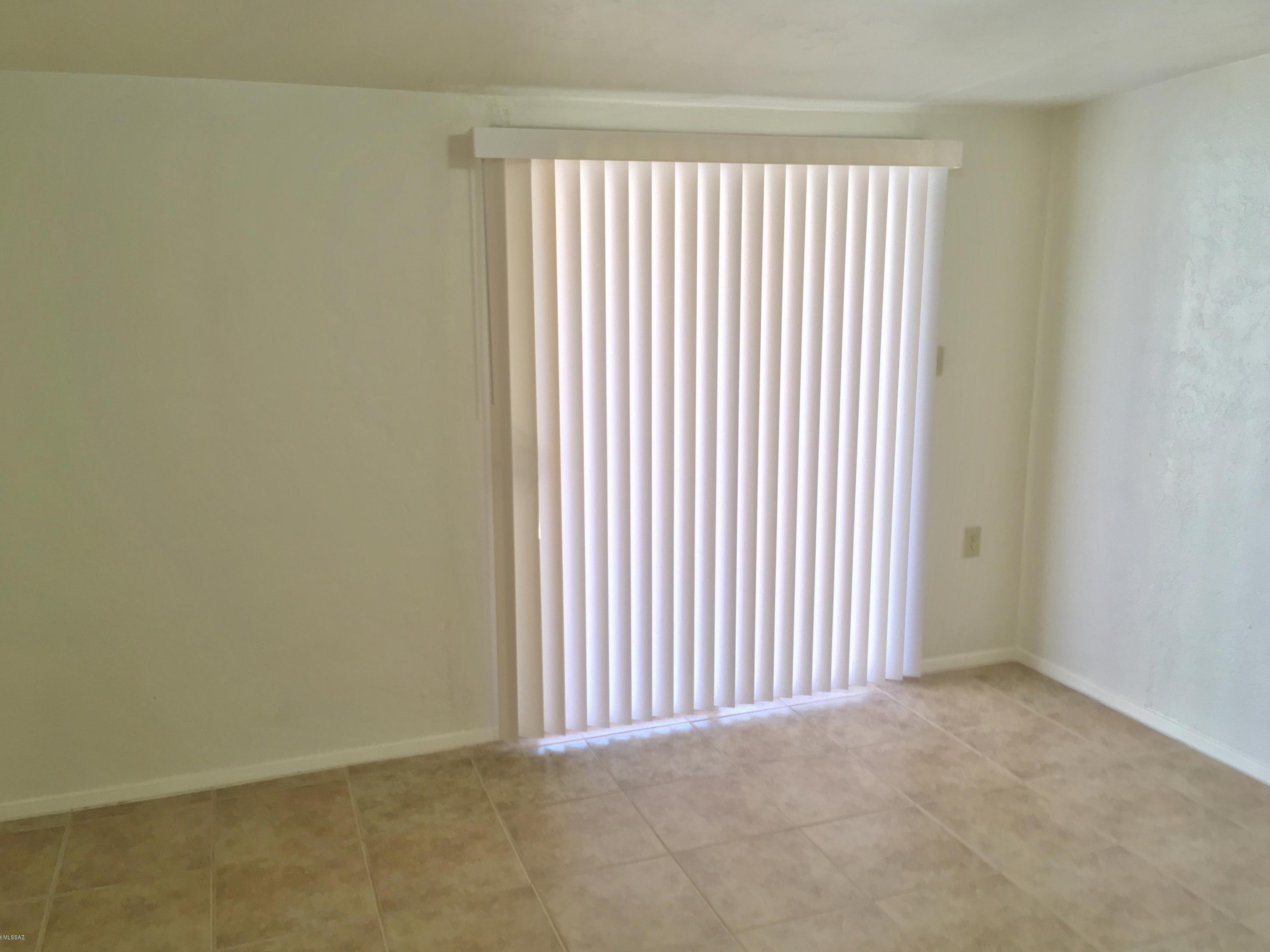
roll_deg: -0.9
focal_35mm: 30
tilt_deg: -11.2
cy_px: 476
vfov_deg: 46.8
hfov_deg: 60.0
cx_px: 640
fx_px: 1101
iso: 40
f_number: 2.2
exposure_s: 1/30
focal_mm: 4.15
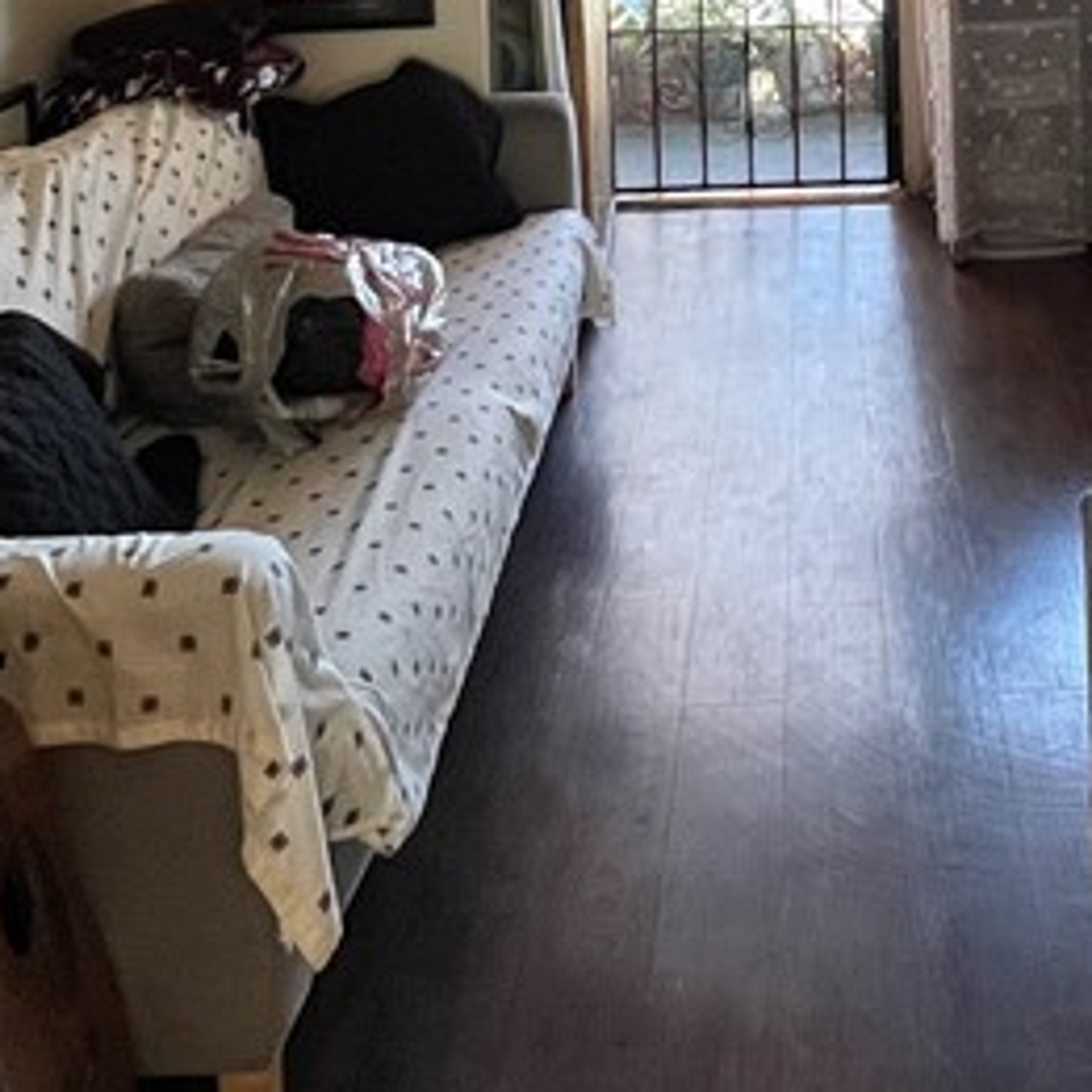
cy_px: -264
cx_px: 858
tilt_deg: -2.1
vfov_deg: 30.8
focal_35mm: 45
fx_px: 1606
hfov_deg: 36.4
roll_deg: +1.9
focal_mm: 1.57
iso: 400
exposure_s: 1/60
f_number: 1.8
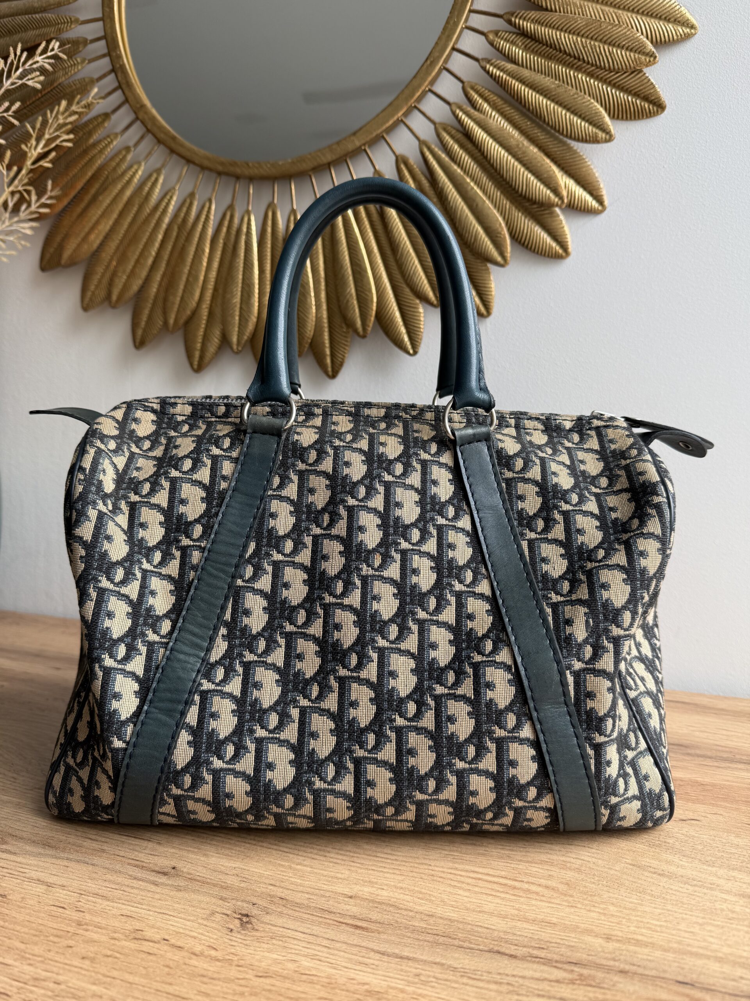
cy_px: 500
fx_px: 693
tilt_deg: -4.3
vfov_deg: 71.6
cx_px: 375
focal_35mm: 24
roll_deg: -1.5
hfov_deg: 56.8
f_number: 1.78
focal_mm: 6.76
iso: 80
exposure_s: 1/379
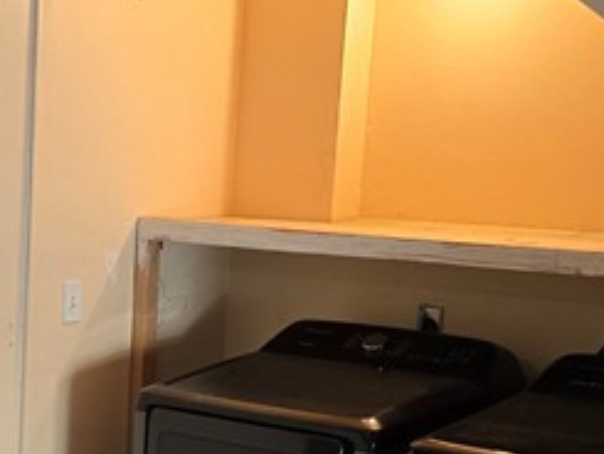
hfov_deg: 19.2
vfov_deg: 15.2
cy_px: 412
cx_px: -136
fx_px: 1676
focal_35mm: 96
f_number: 1.7
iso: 250
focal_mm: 6.3
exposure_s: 1/120
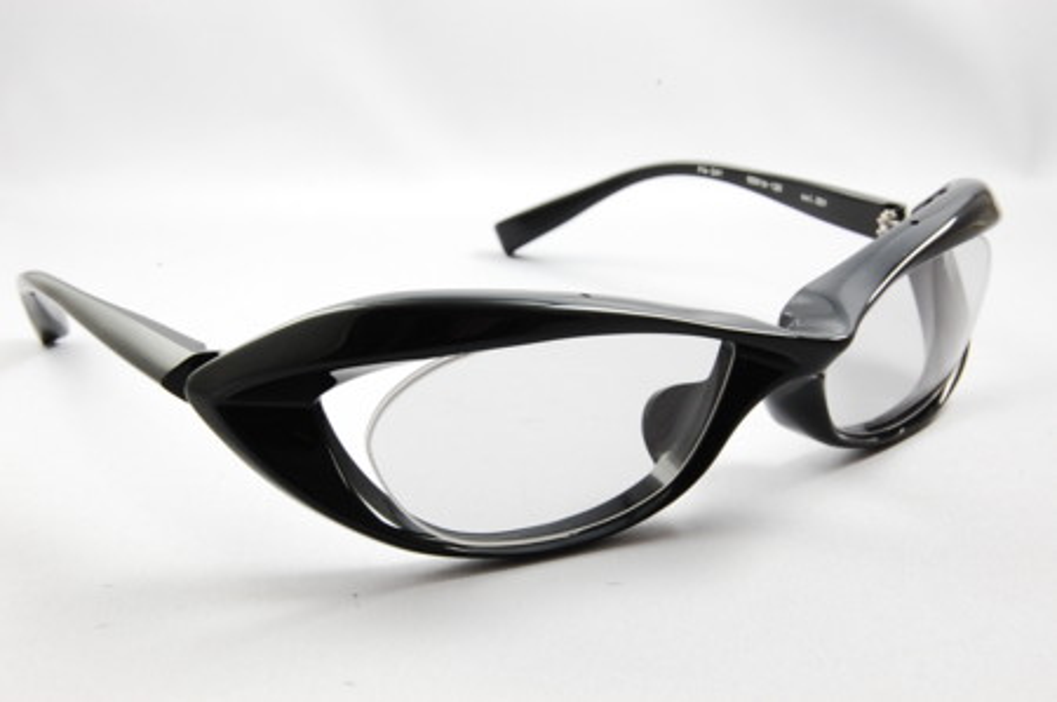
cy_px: 351
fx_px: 1672
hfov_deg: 35.1
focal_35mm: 57
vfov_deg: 23.7
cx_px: 528
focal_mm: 38
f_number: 18
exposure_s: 1/6
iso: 800
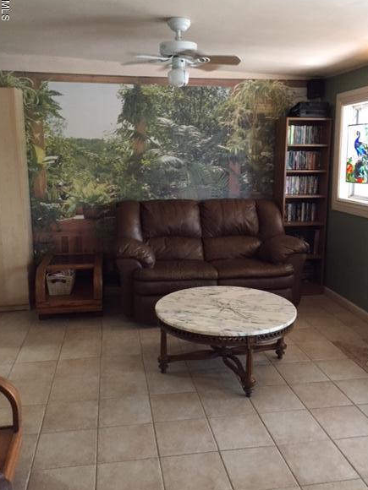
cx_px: 191
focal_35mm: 32
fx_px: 454
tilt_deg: -9.6
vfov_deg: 56.7
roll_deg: -0.6
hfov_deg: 44.2
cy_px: 225
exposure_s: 1/30
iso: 250
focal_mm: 4.15
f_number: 2.2
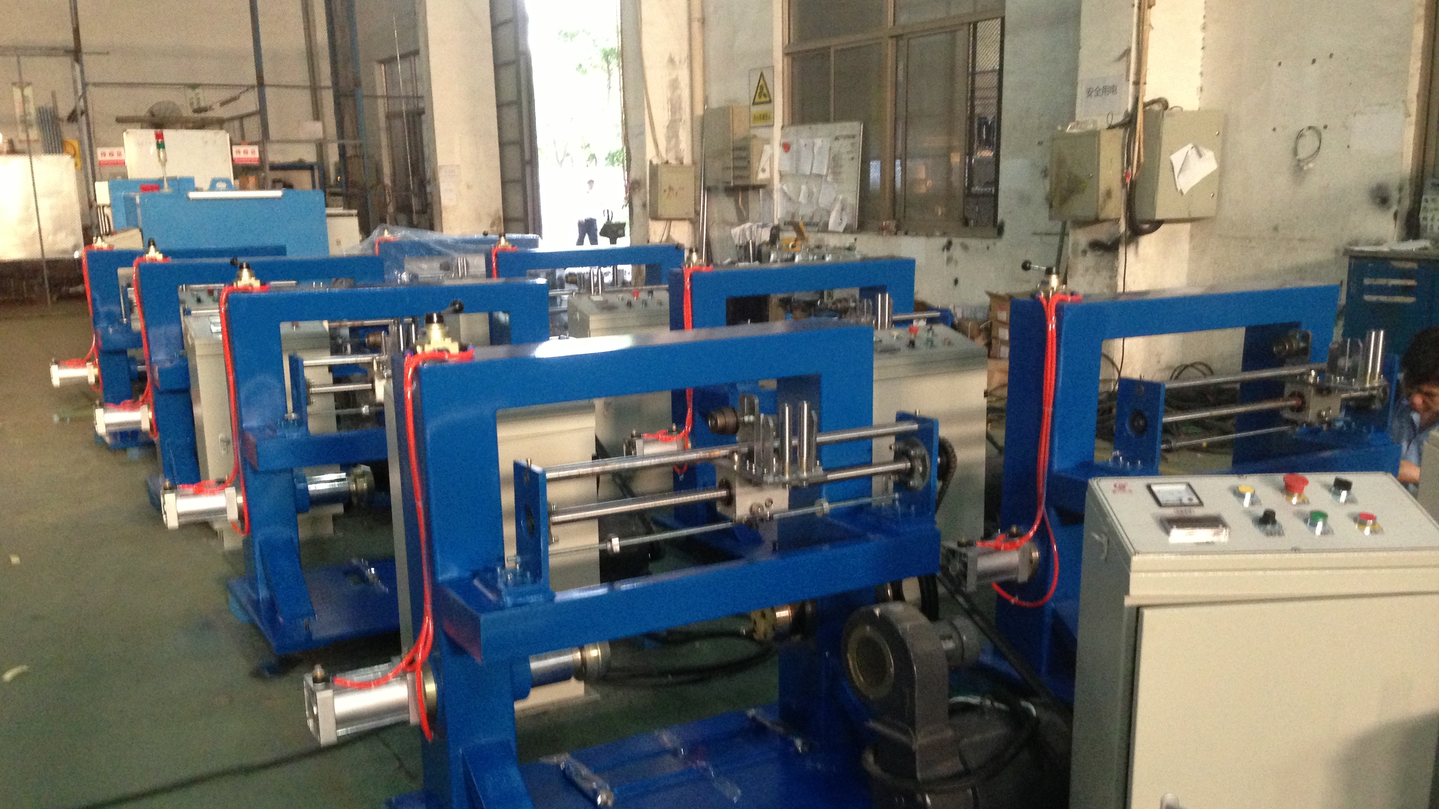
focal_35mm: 36
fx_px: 1374
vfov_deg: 32.7
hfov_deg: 55.3
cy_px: 503
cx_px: 719
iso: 400
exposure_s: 1/17
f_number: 2.4
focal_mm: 4.13
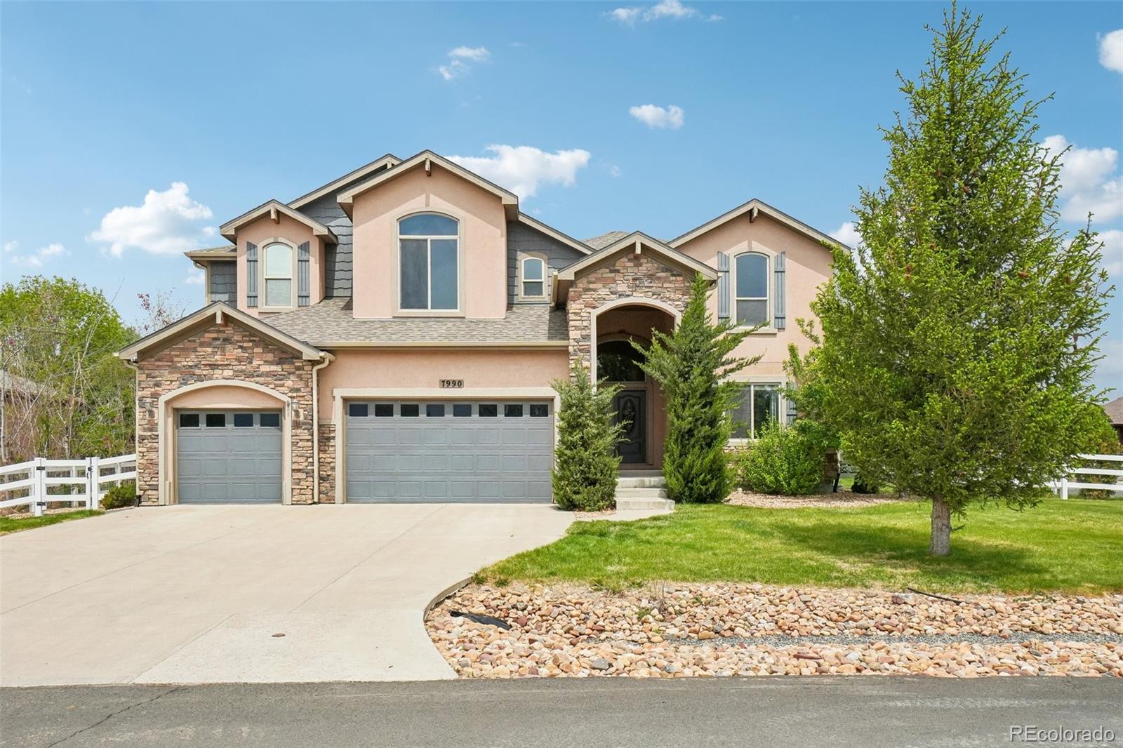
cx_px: 562
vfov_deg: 53.1
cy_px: 374
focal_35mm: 24
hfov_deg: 73.8
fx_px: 748
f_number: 8
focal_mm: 16
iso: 400
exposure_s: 1/2000
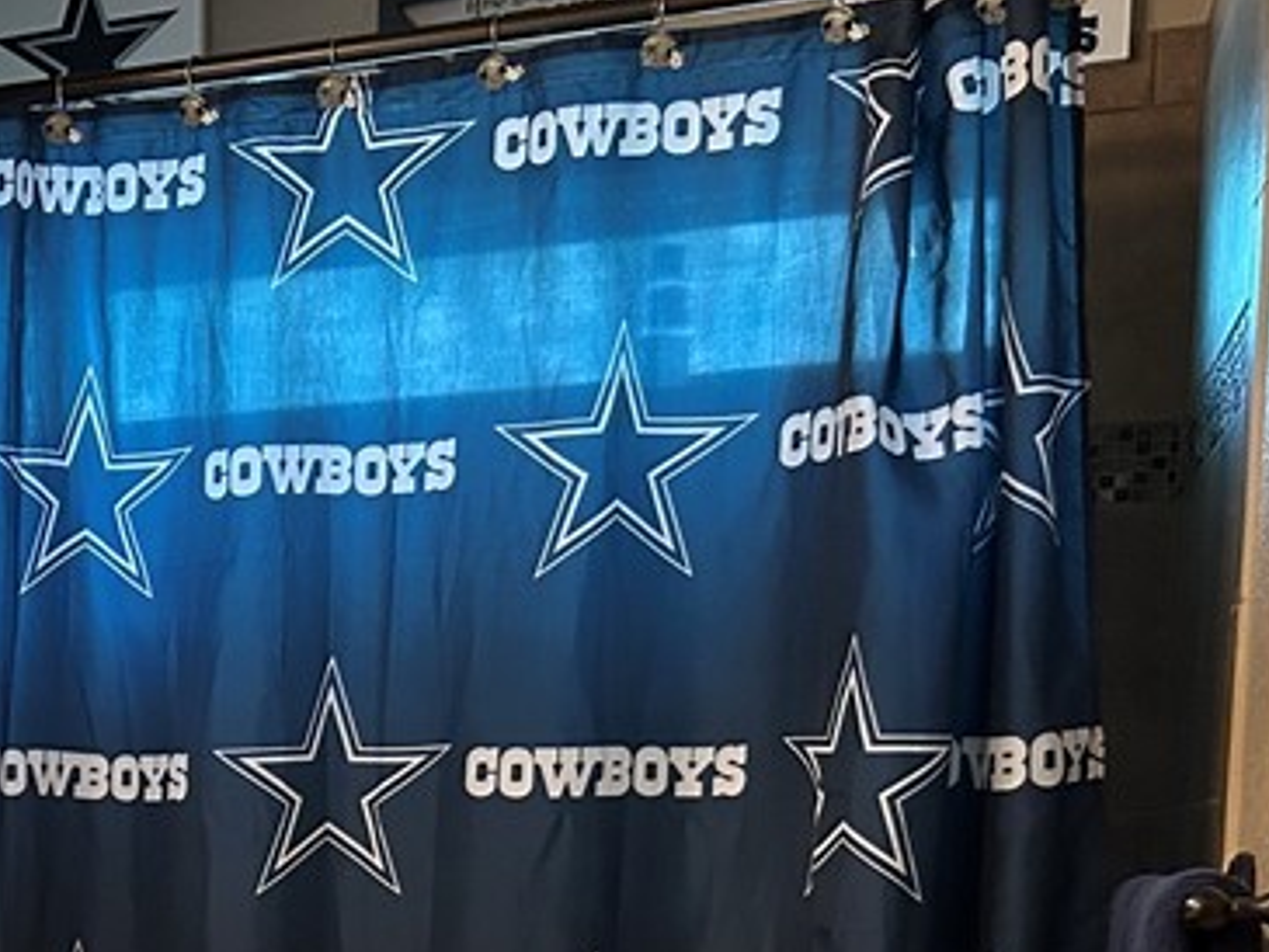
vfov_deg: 19.0
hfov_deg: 23.4
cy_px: 1160
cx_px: -400
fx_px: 2677
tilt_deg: -7.4
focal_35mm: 73
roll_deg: +1.1
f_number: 1.5
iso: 320
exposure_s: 1/60
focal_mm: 5.7
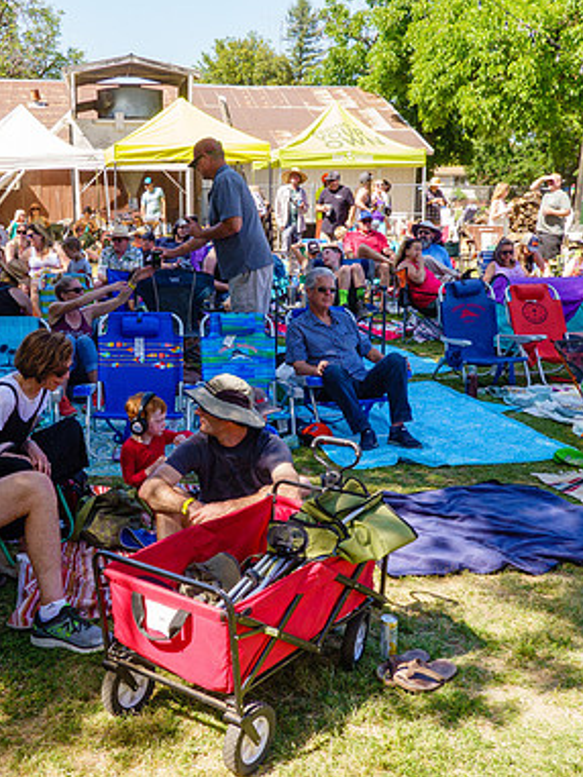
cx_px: 214
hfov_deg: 34.9
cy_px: 384
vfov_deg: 45.8
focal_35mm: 41
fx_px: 920
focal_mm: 10.6
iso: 125
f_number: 5.6
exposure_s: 1/160
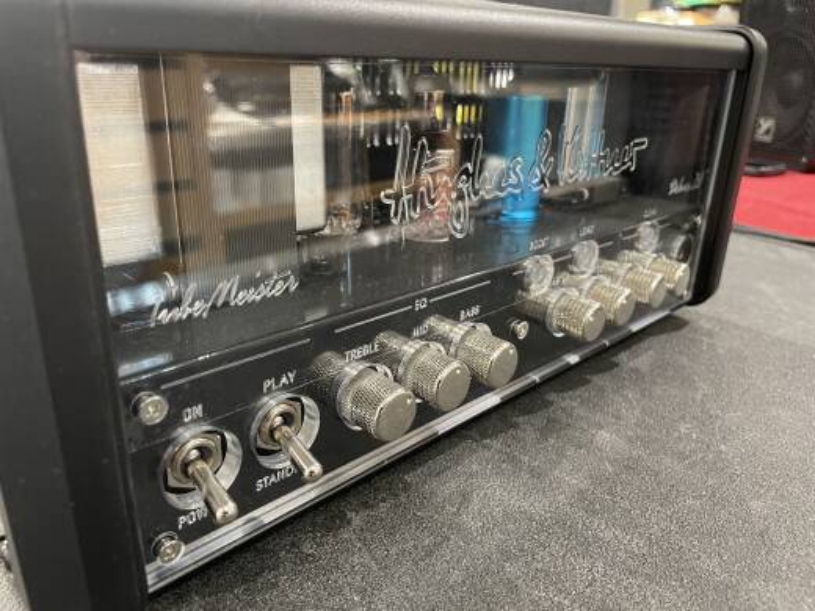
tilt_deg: -20.4
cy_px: 306
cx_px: 408
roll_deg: -2.1
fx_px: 612
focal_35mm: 26
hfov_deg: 67.3
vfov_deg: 53.1
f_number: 1.6
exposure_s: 1/30
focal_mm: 4.2
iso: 500
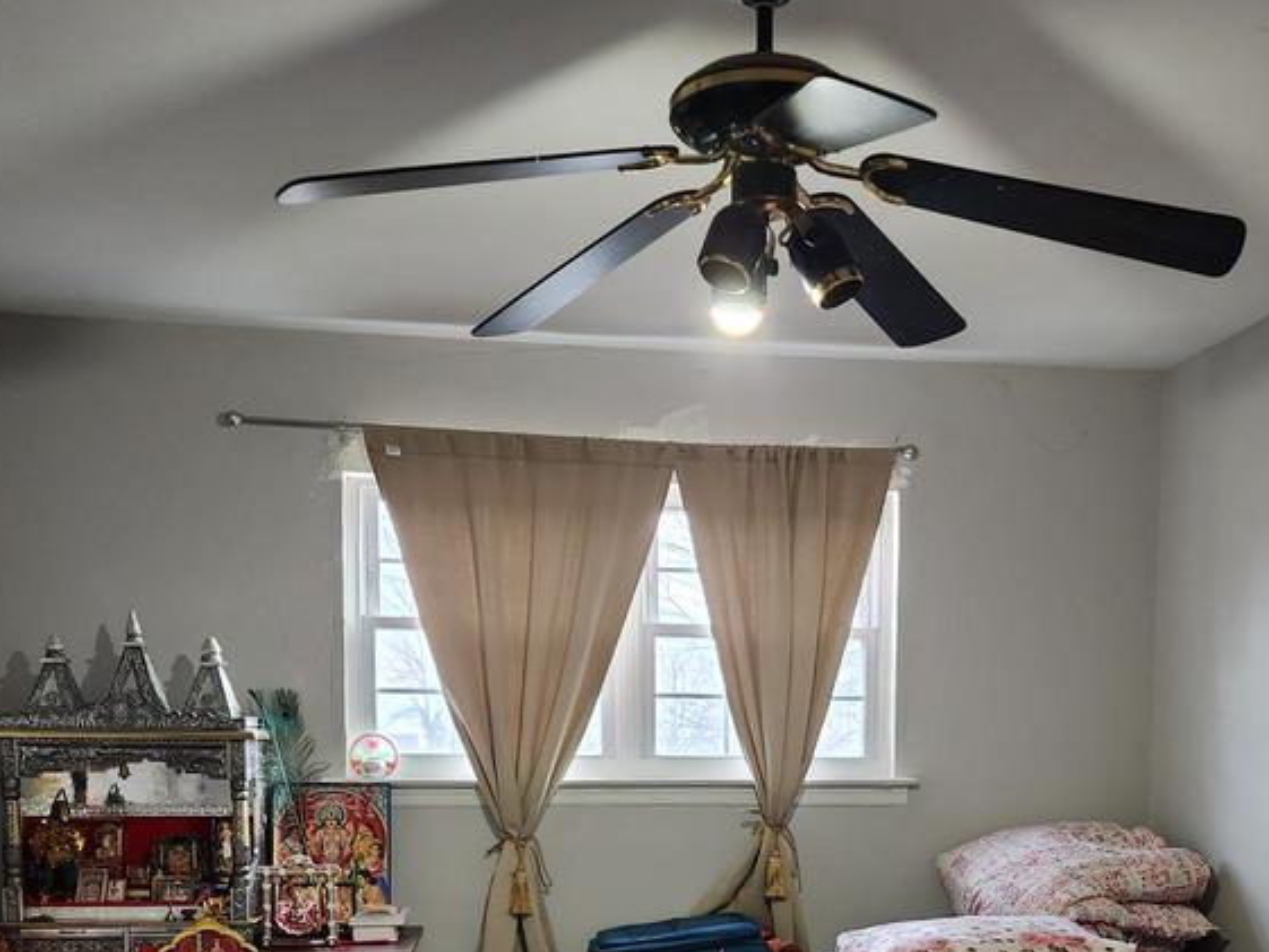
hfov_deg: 44.5
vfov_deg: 32.7
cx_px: 780
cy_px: 850
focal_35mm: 42
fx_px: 1540
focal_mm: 6.4
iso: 640
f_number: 1.8
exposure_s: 1/30
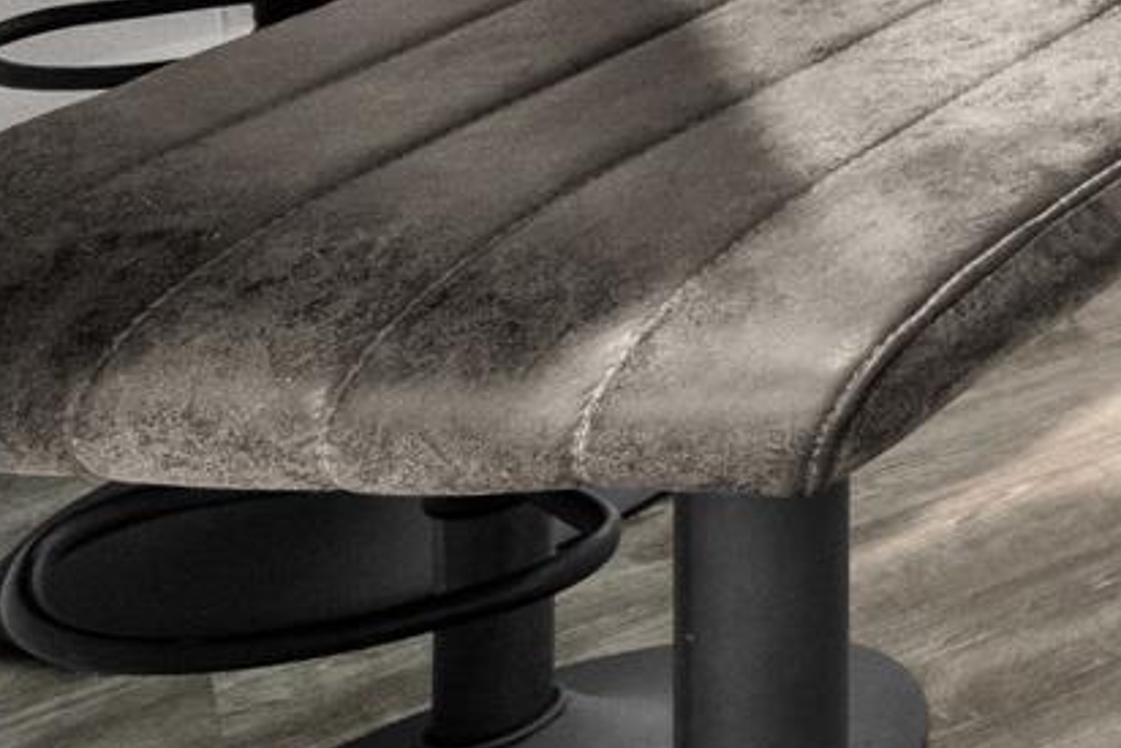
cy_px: -1217
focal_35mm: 91
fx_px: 2834
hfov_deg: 12.8
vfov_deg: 11.5
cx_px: 3064
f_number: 9
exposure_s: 1.3
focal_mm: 10
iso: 200
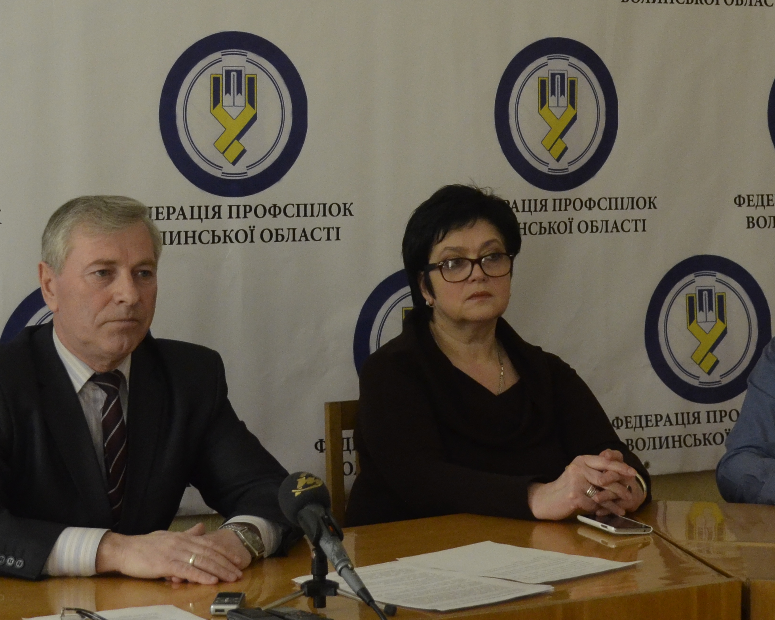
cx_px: 302
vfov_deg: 15.5
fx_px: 2271
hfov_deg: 19.3
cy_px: 136
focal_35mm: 99
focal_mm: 28
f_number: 4.5
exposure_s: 1/500
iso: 1600
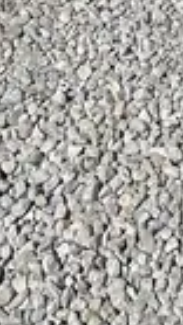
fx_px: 1288
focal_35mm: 149
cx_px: 345
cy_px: -502
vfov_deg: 11.4
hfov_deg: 7.8
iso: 50
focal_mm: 5.1
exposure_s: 1/7874
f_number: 1.6
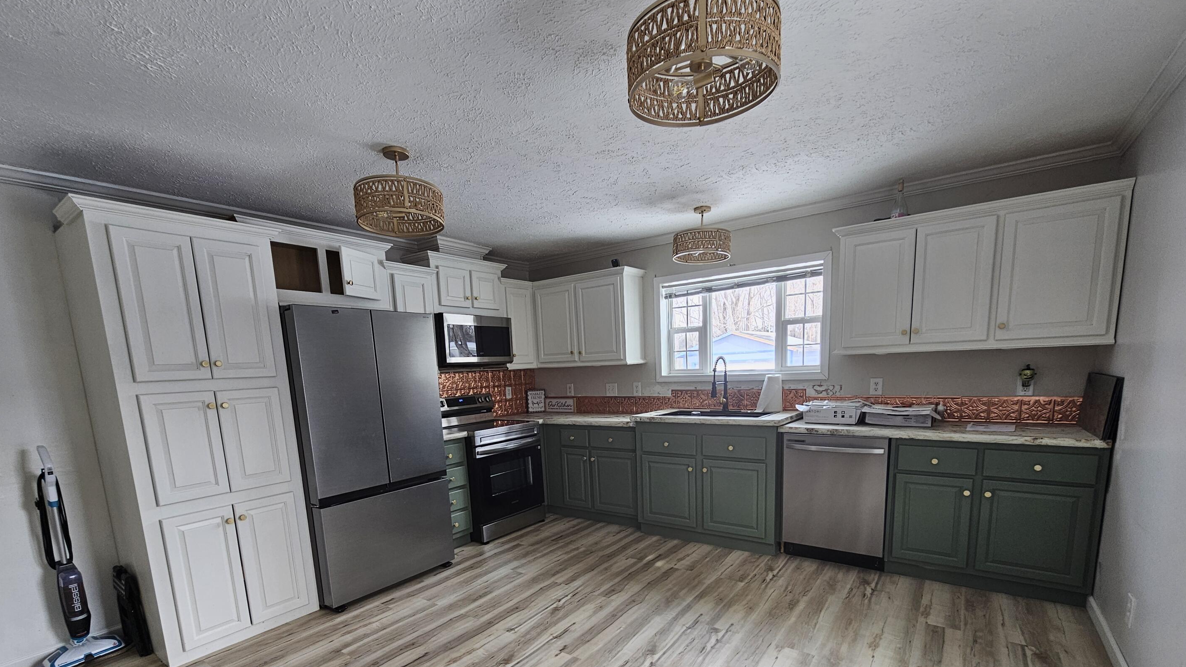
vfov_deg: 68.5
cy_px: 447
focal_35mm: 15
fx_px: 472
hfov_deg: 103.0
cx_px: 585
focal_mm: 2.2
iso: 50
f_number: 2.2
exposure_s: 1/60
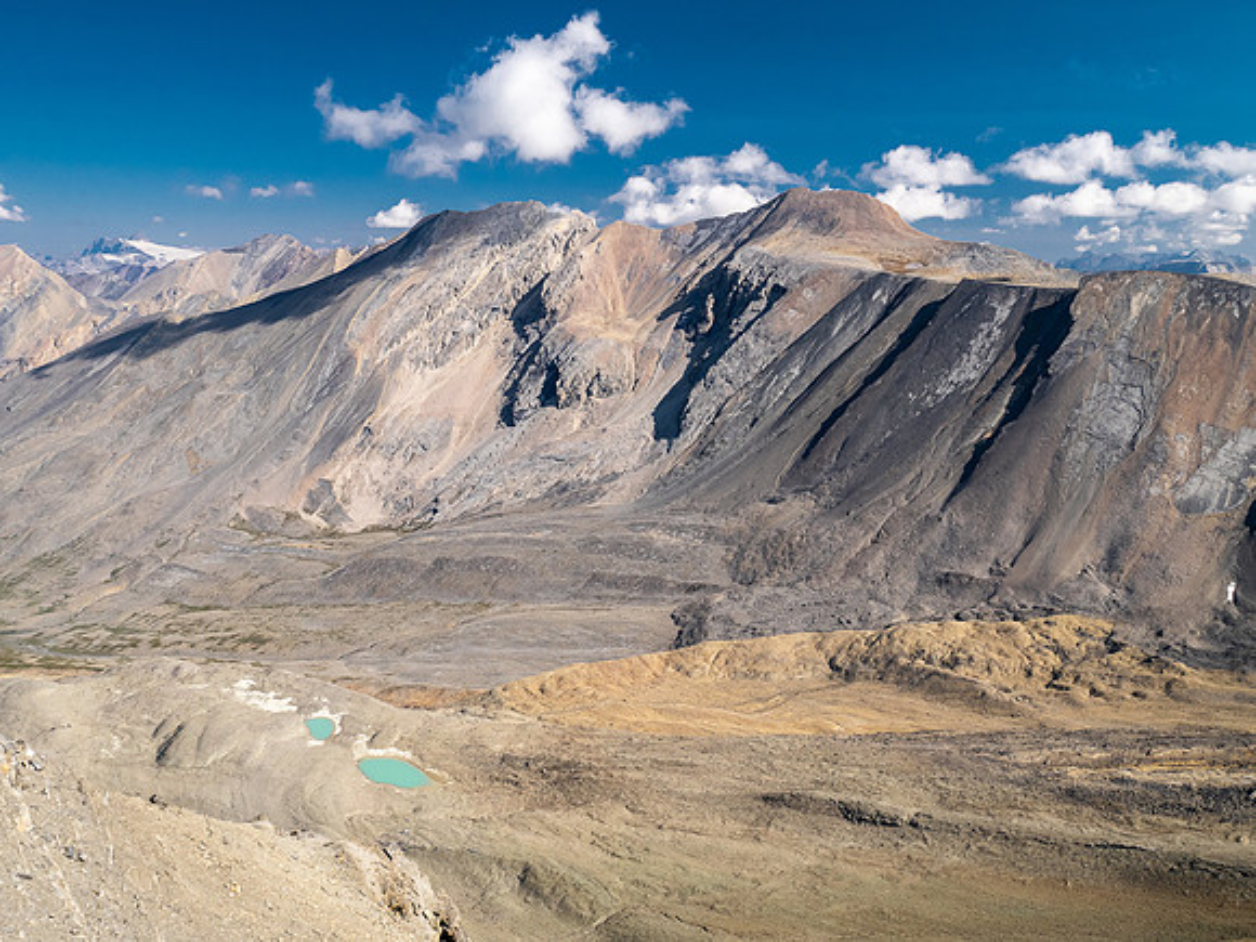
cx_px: 628
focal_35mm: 32
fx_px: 1161
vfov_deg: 44.2
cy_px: 471
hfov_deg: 56.8
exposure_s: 1/200
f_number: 8
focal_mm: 16
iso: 200
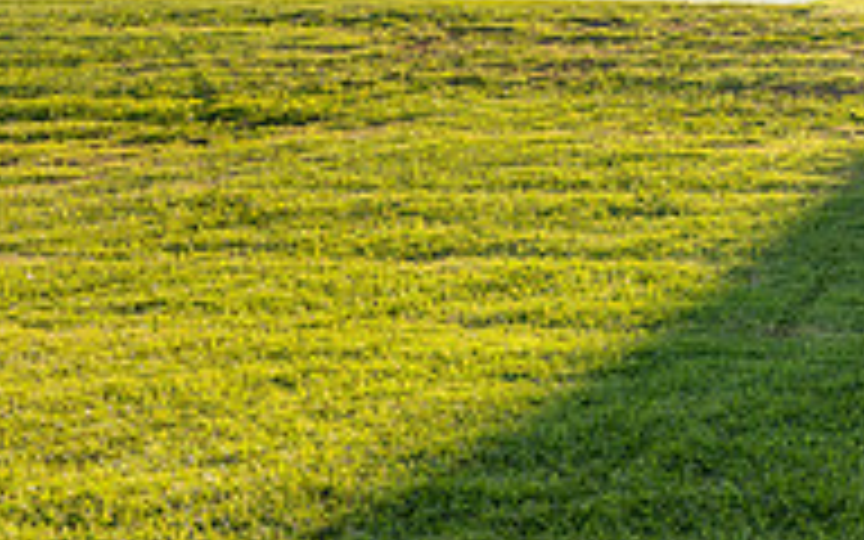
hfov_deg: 22.4
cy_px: -94
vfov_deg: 16.1
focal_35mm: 78
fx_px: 1837
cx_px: 1246
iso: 200
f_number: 9
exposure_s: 1/200
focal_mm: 24
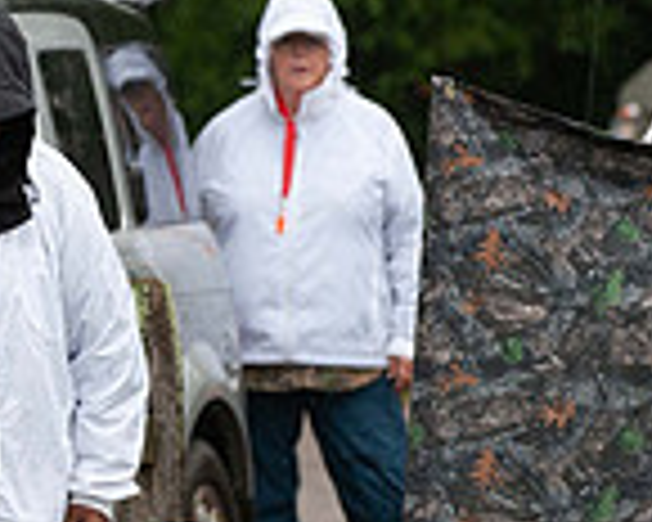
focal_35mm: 749
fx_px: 14453
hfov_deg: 2.6
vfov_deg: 2.1
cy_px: 324
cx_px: -45
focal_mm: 200
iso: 800
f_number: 5.6
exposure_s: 1/640
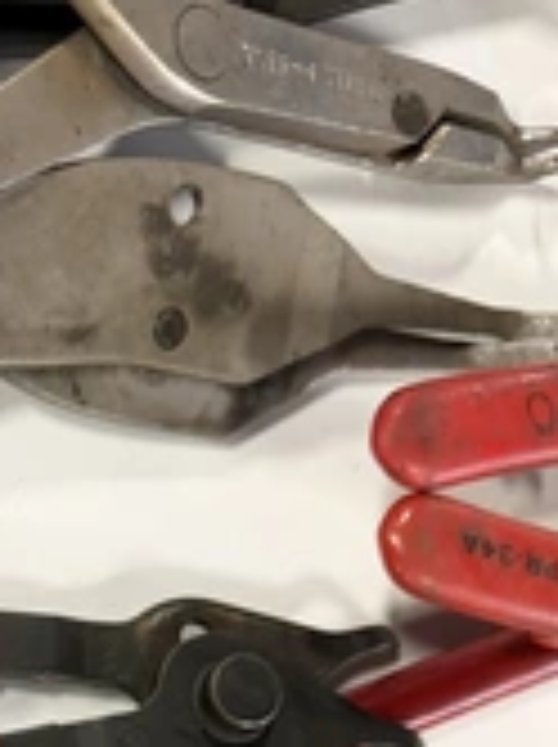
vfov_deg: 29.2
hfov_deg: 23.3
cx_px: -90
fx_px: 1250
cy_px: 873
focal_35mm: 58
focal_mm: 6.76
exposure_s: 1/60
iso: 400
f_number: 1.78
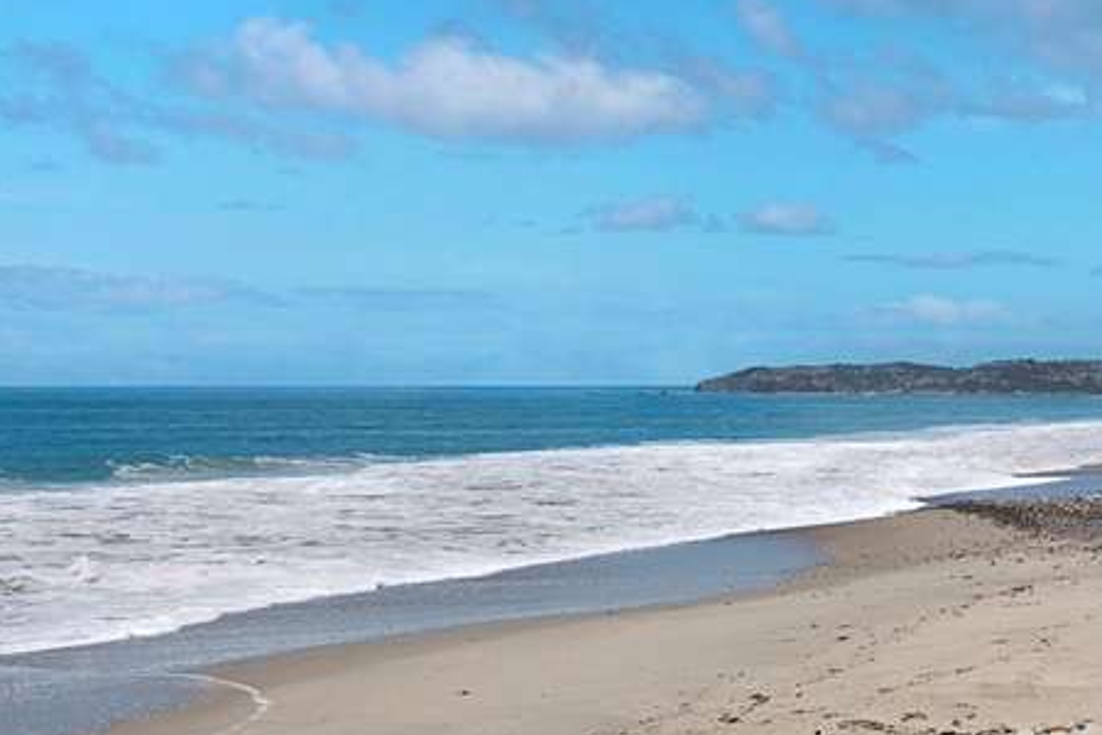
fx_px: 1959
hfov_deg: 31.3
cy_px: 434
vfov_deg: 21.2
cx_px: 659
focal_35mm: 64
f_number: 11
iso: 200
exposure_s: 1/500
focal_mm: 24
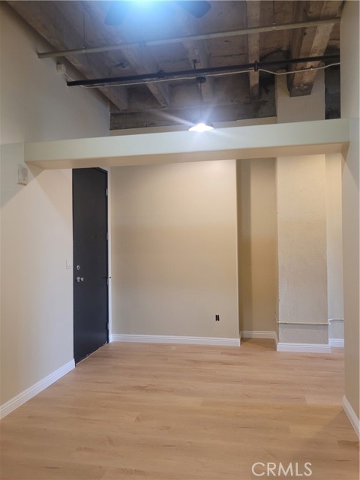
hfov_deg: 53.1
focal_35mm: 26
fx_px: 361
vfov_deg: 67.3
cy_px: 240
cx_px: 180
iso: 200
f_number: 1.8
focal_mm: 5.4
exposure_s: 1/40
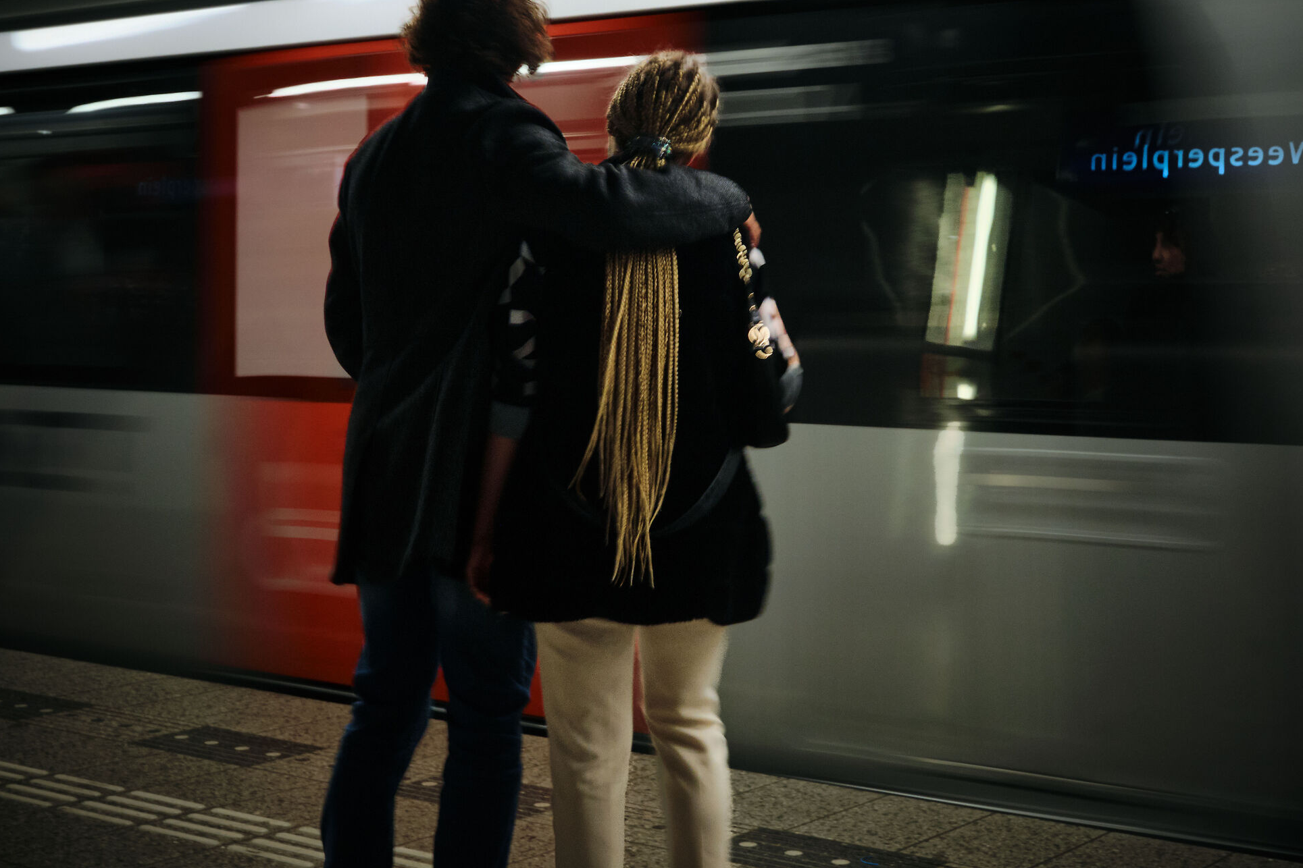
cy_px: 371
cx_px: 667
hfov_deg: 35.6
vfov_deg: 24.2
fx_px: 2027
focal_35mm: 56
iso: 1250
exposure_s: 1/13
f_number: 11
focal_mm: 30
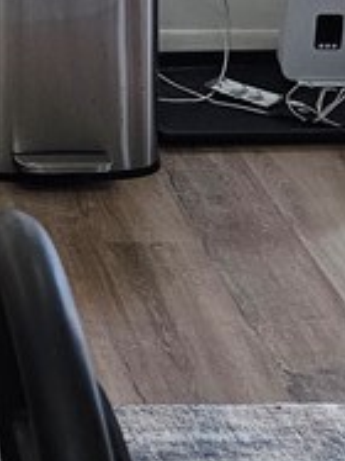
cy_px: -454
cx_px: -399
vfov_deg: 13.5
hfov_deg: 10.5
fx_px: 1676
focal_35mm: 126
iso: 125
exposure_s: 1/120
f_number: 1.7
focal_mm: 6.3
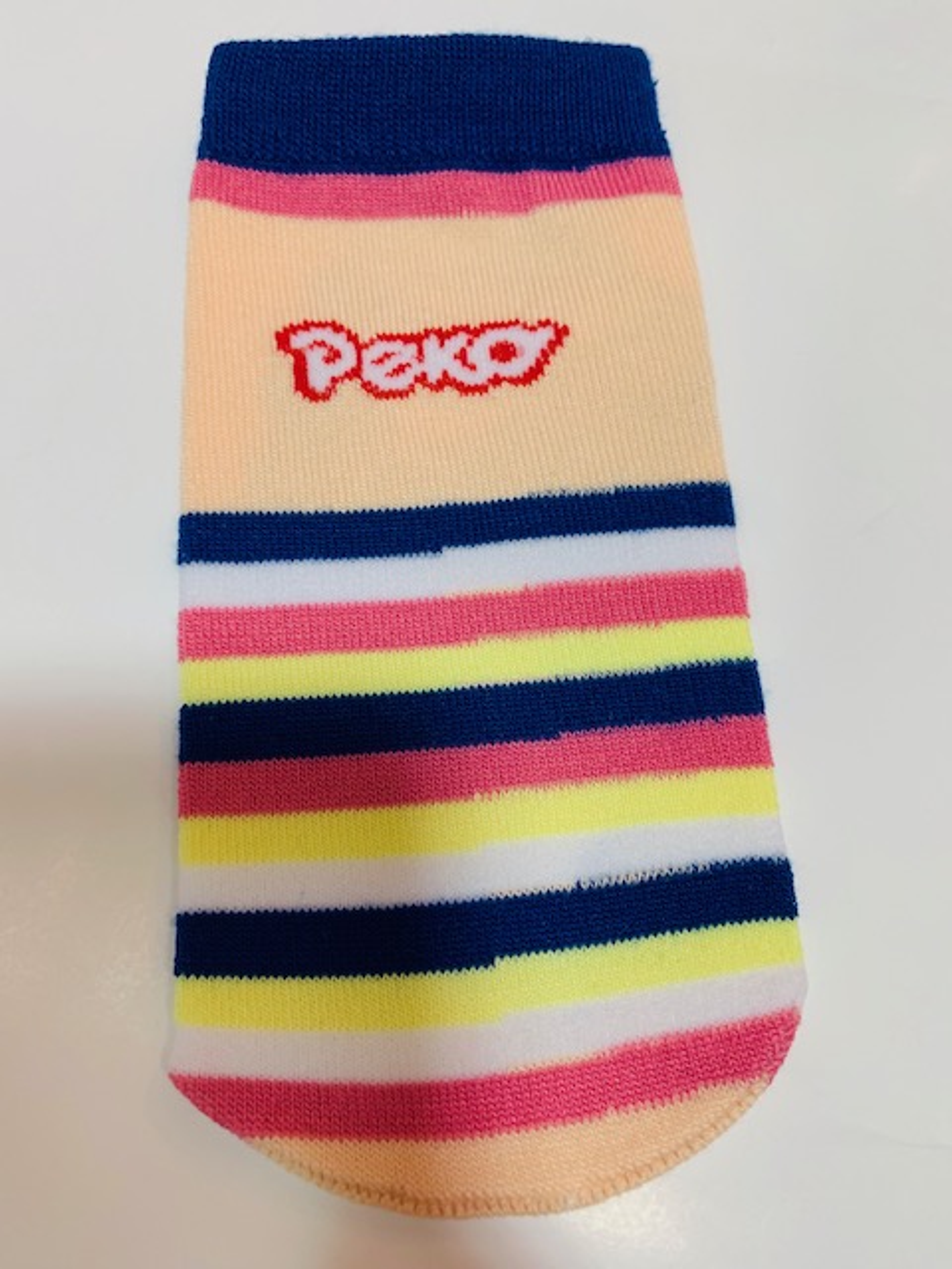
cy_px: 634
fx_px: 953
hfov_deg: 53.1
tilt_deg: -73.1
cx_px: 476
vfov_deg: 67.3
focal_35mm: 26
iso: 100
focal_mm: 4.25
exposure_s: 1/50
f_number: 1.8
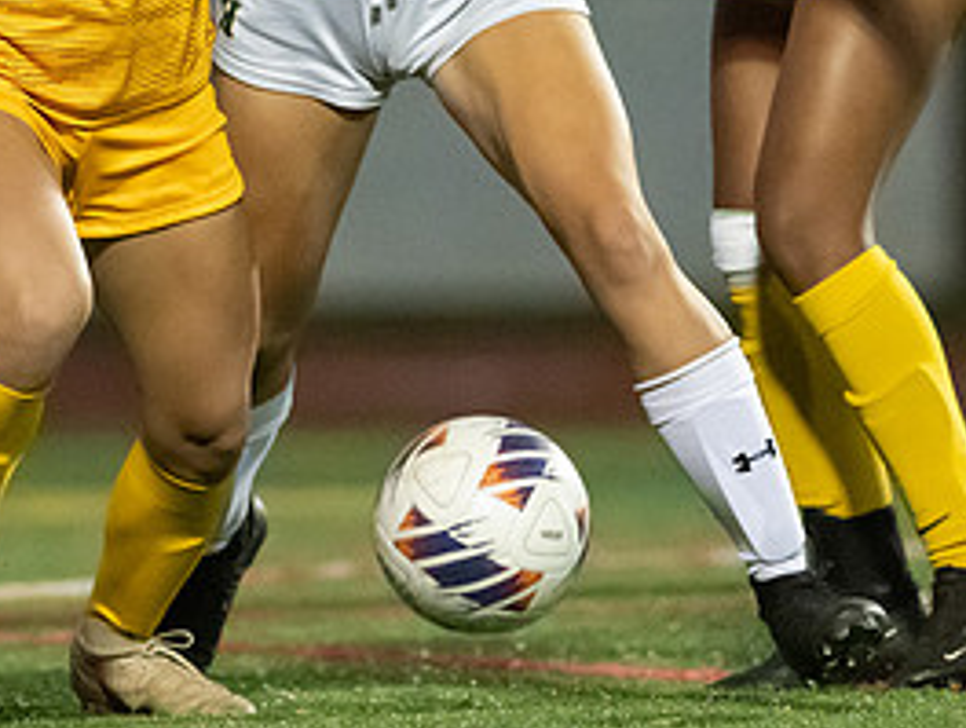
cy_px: -142
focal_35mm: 923
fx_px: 25804
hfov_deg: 2.1
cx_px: 352
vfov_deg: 1.6
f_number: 2.8
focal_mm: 300
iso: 16000
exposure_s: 1/1000
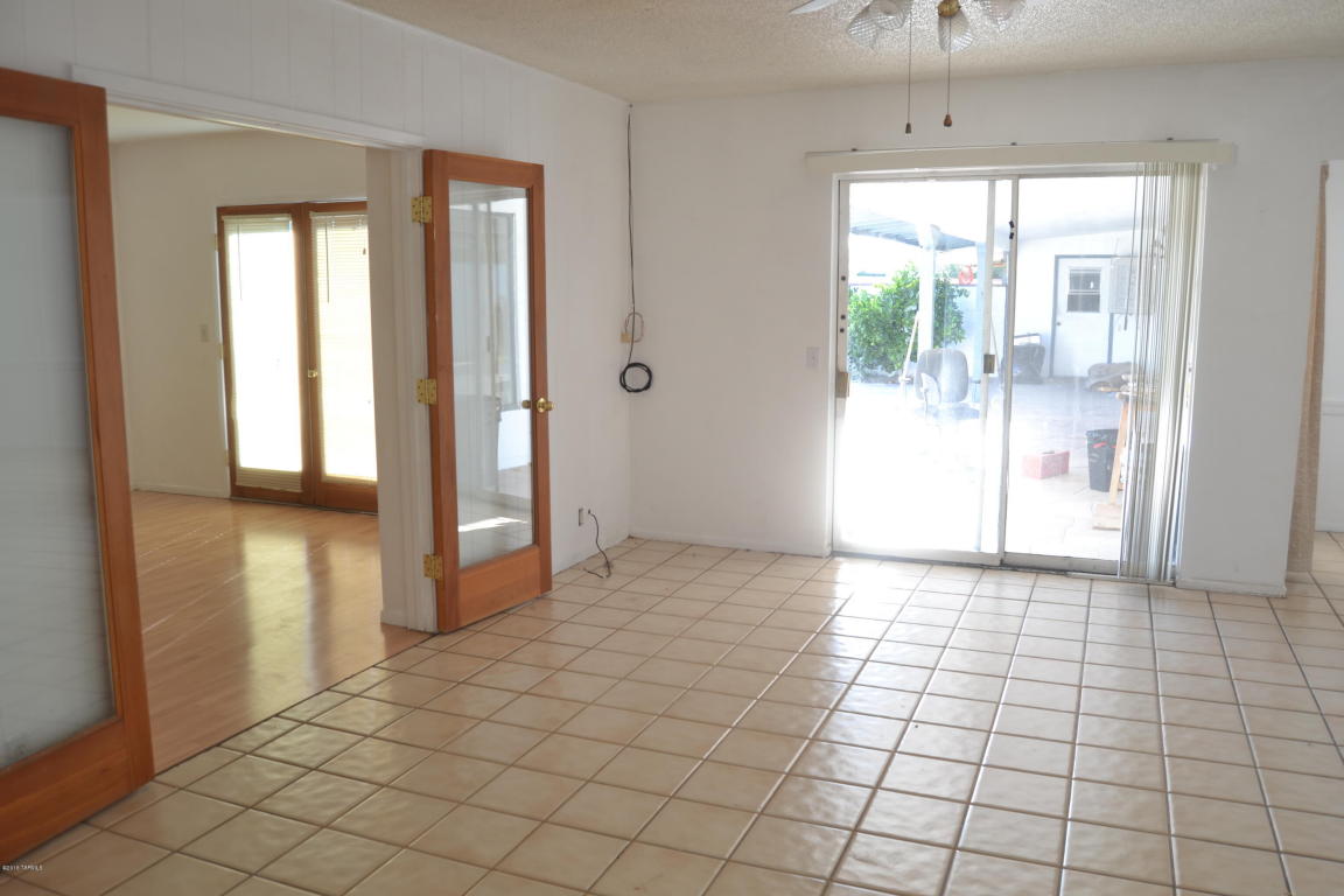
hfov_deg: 67.4
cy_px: 448
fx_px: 1008
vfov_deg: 47.9
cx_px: 672
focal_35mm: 27
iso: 100
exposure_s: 1/15
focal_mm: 18
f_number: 6.3
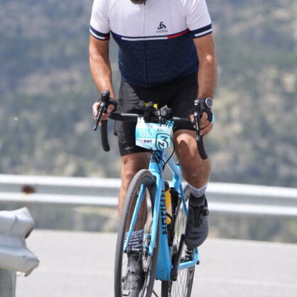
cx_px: 90
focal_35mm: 417
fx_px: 4048
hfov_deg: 4.2
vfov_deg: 4.2
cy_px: 15
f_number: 5
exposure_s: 1/1250
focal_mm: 200
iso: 400
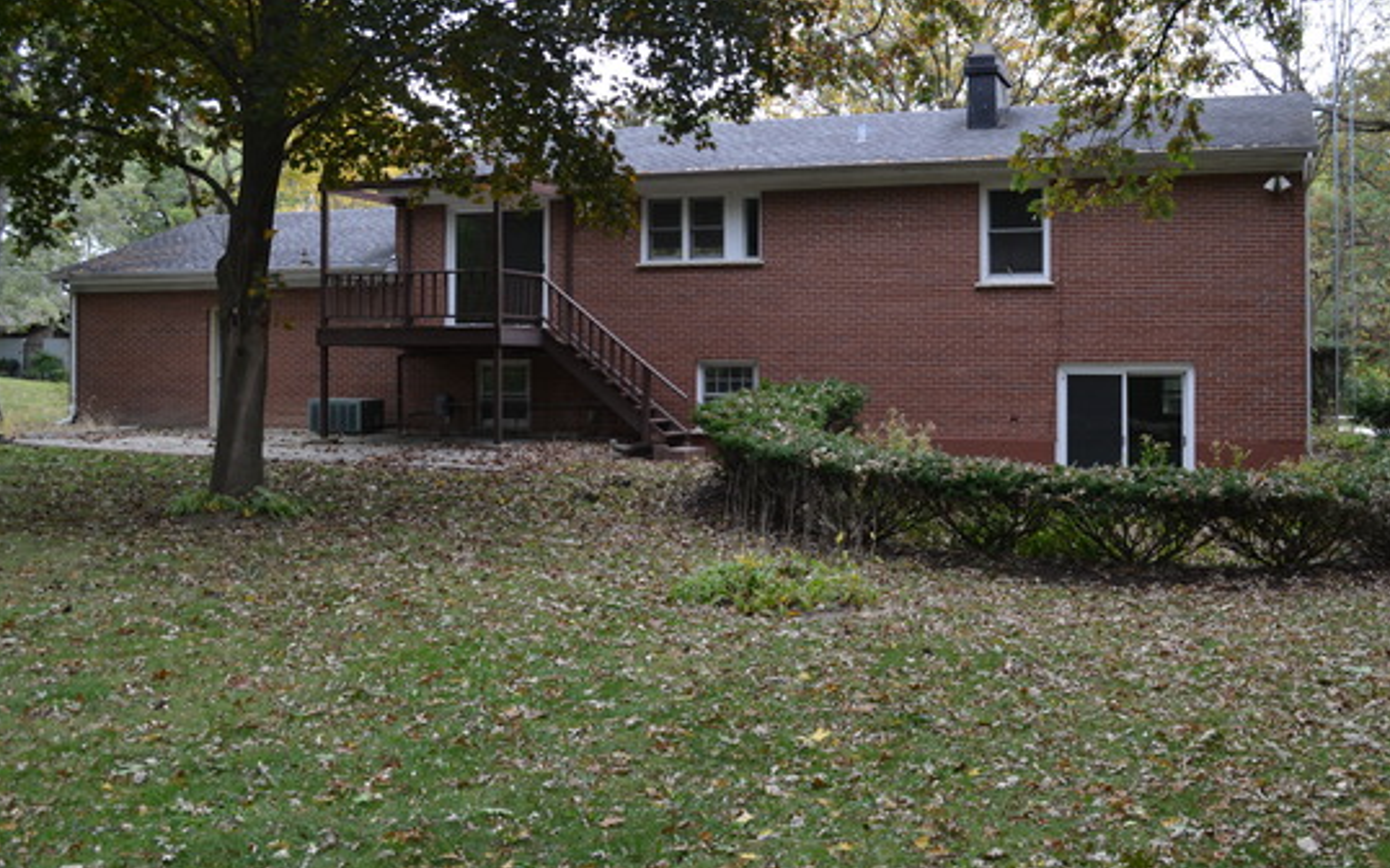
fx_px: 1515
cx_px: 739
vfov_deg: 31.8
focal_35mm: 40
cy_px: 329
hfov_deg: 49.3
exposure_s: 1/125
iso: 320
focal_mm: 22
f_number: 5.6
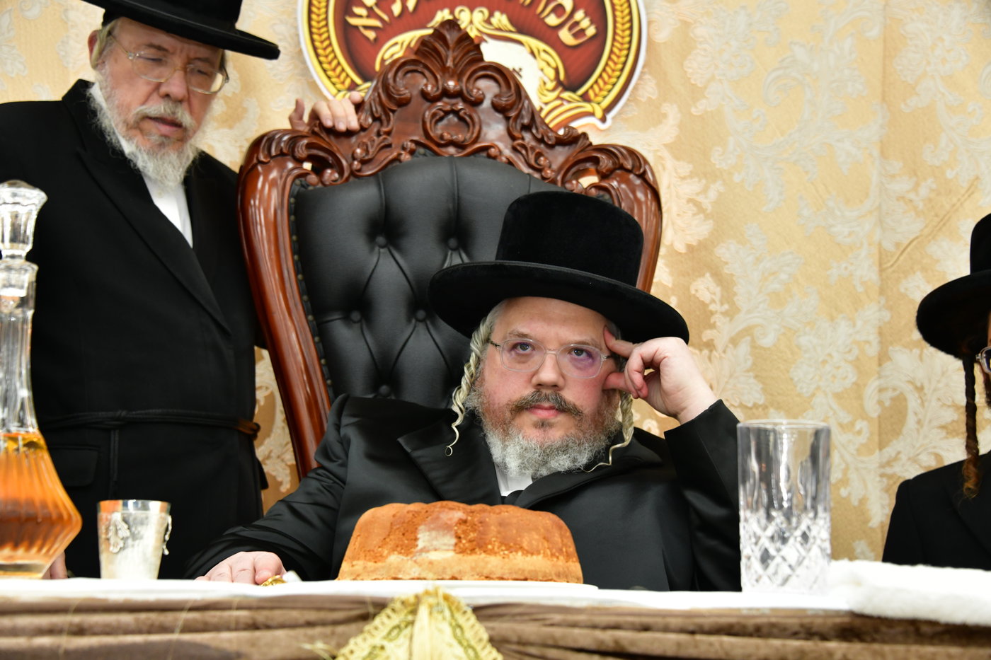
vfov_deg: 18.9
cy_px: 330
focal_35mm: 72
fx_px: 1982
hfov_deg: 28.1
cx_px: 496
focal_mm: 72
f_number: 5.6
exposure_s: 1/125
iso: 1600
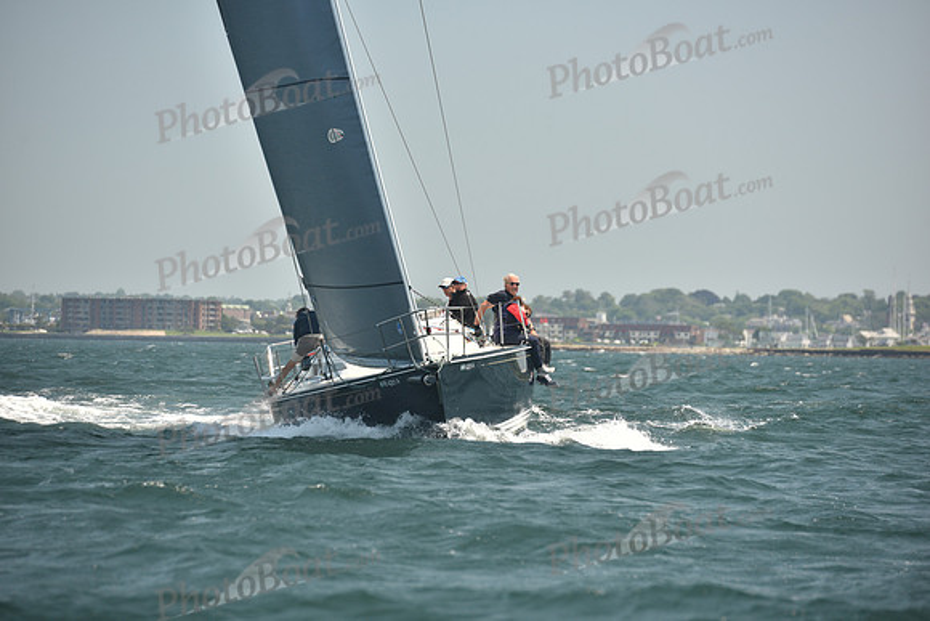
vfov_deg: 6.9
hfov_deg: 10.3
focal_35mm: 200
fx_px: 5168
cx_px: 465
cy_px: 310
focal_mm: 200
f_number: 5
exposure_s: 1/640
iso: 250
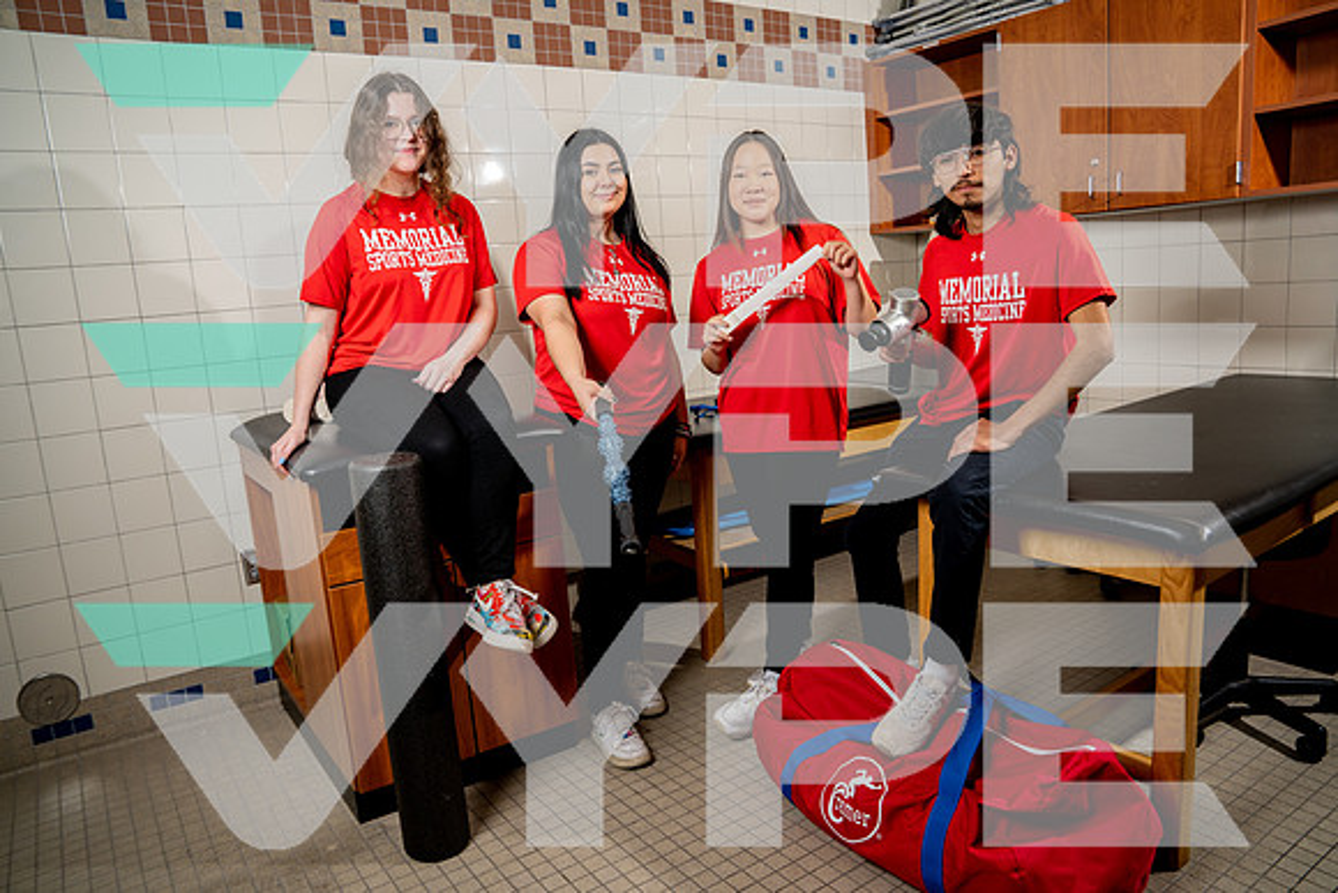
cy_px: 446
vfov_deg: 53.2
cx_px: 669
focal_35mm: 24
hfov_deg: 73.7
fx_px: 892
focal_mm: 24
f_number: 6.3
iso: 250
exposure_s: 1/250
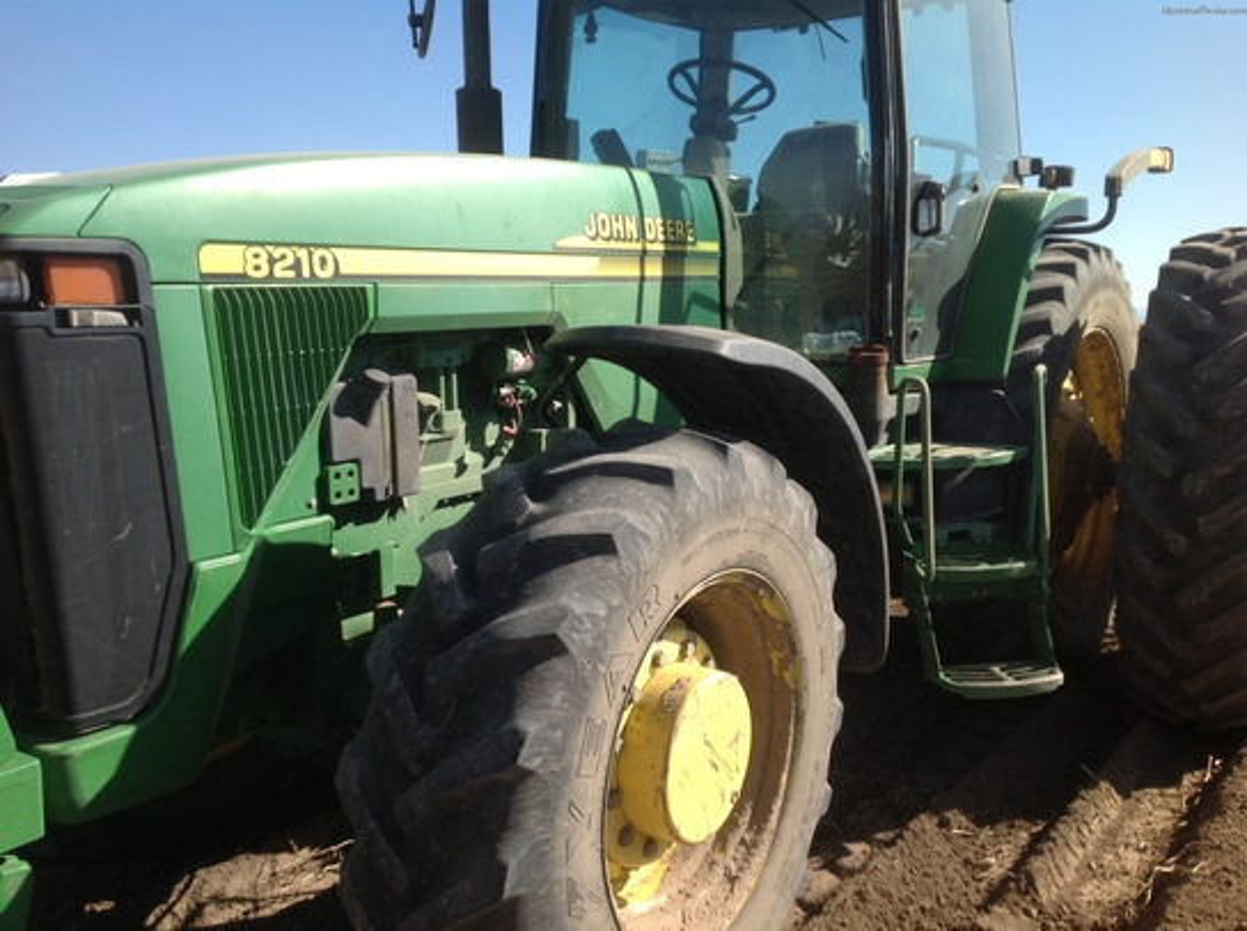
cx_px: 624
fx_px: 1259
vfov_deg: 40.6
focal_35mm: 35
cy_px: 466
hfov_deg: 52.7
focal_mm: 4.28
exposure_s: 1/1080
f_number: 2.4
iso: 50
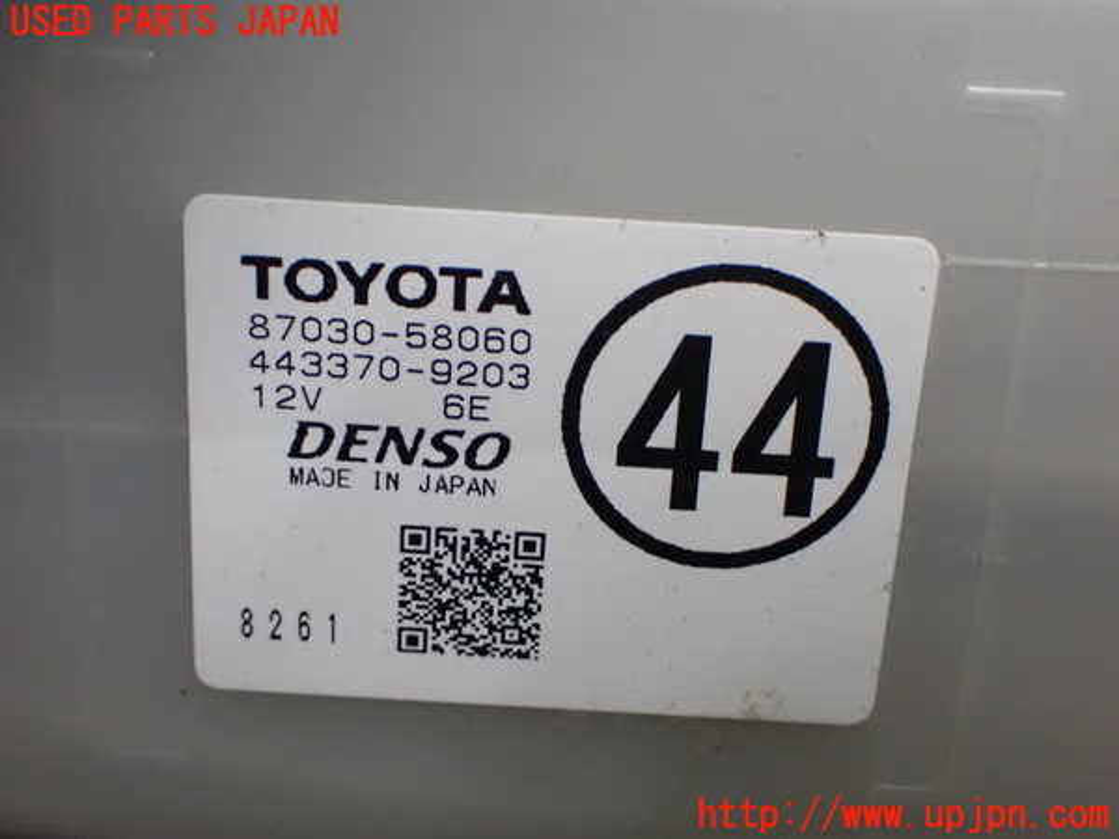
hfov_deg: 40.4
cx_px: 560
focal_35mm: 47
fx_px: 1519
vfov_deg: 30.9
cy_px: 420
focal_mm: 8.4
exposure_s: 1/40
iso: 1600
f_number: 3.1
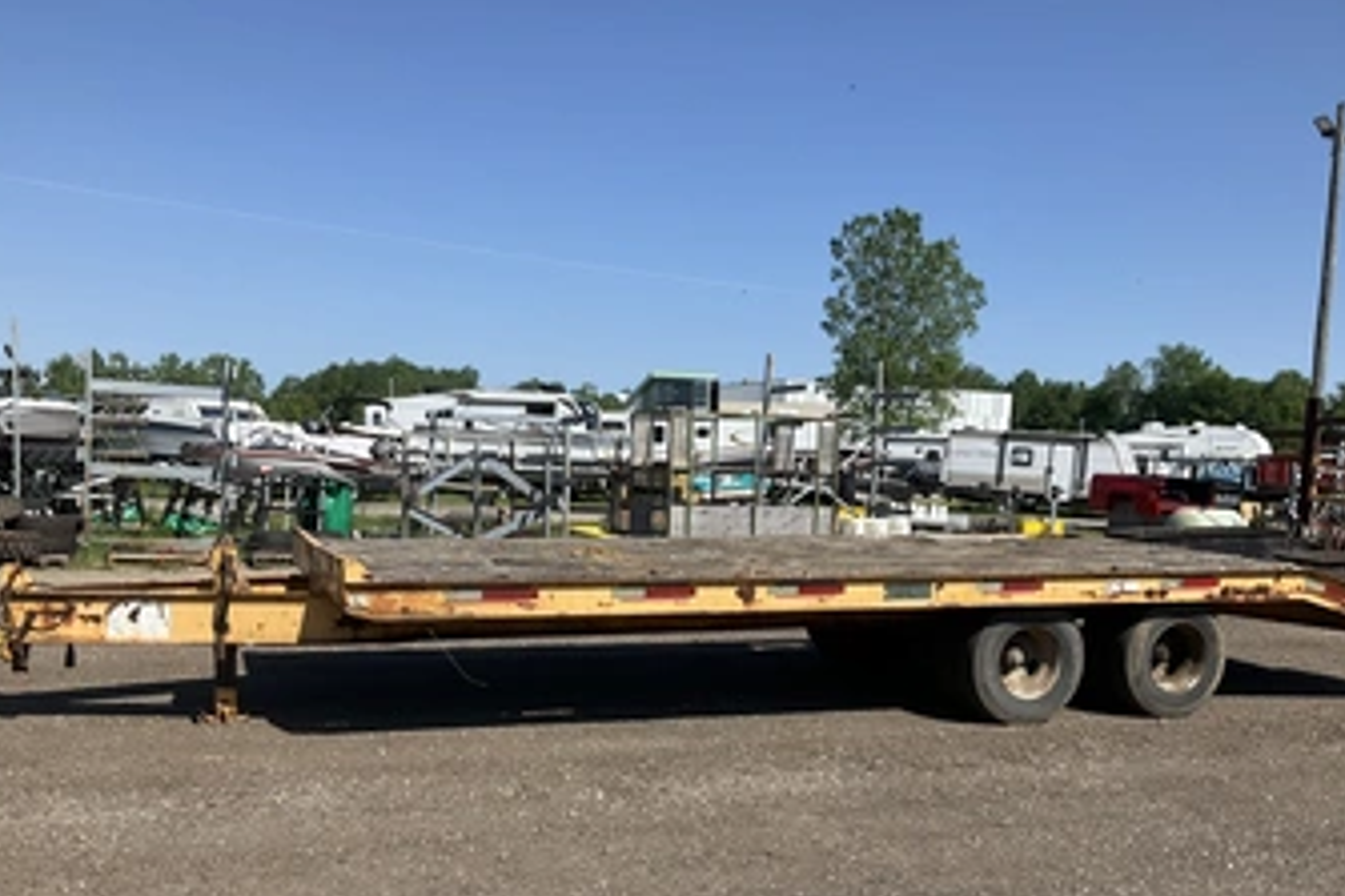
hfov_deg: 53.1
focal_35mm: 36
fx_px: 1344
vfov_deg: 36.5
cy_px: 587
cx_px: 711
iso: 25
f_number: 1.8
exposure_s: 1/2227
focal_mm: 3
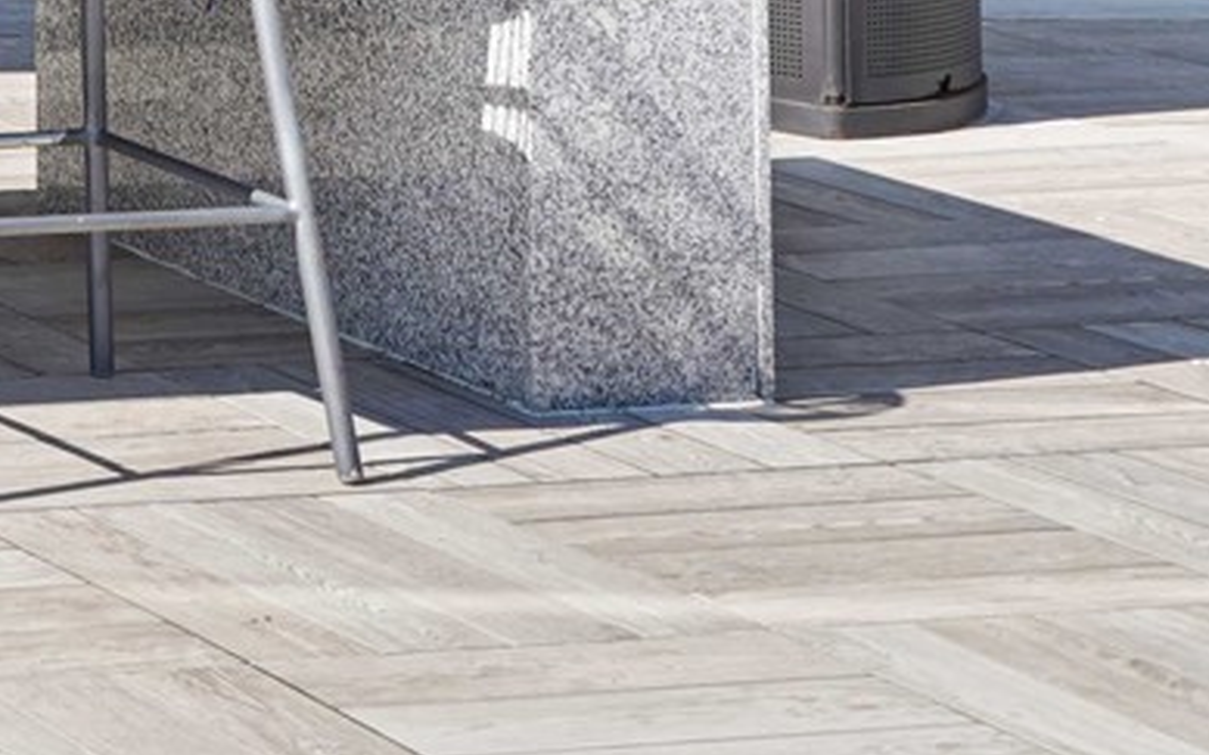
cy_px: -814
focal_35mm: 151
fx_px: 4975
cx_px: -1153
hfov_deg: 12.3
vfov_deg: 8.2
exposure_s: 1/200
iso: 100
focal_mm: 34
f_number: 6.3
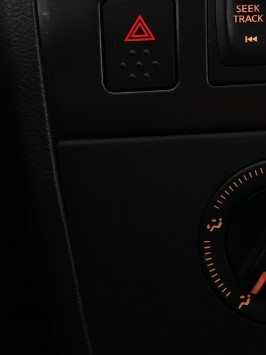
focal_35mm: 66
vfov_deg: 28.6
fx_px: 676
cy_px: 56
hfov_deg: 19.5
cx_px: 394
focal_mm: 8.8
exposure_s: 1/40
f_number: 2.5
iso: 1000
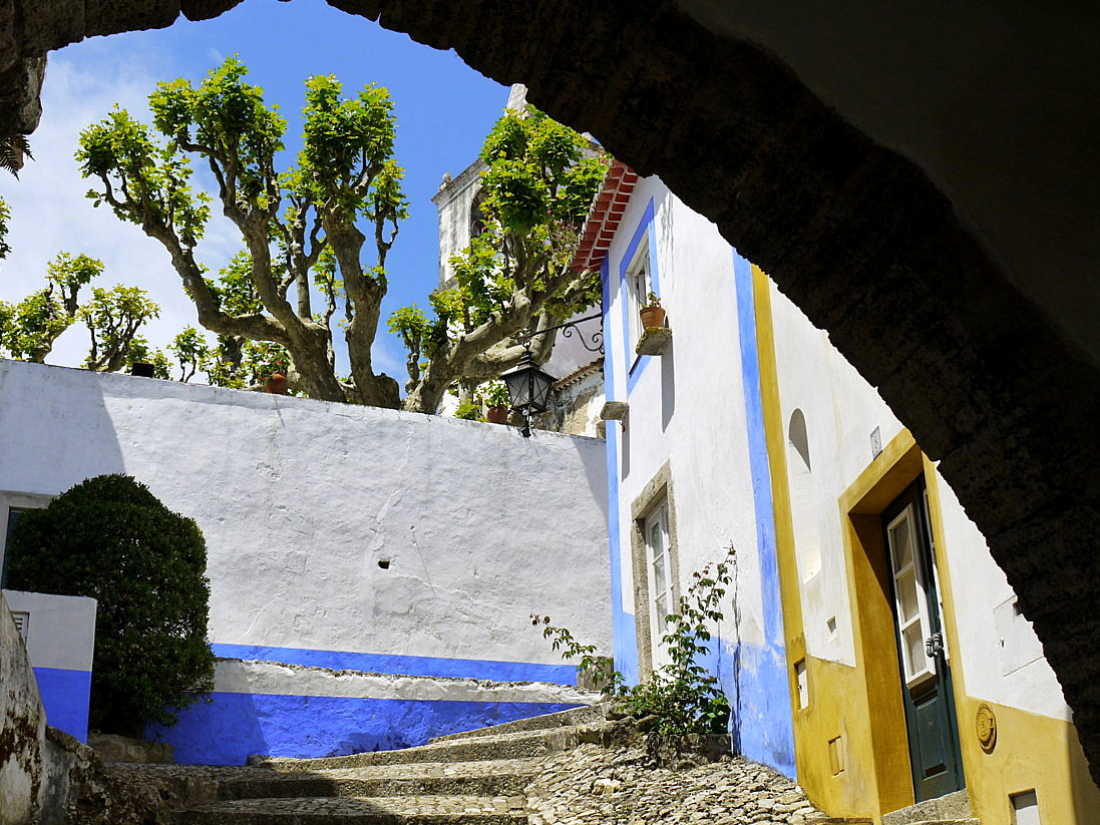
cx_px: 496
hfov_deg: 44.7
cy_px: 476
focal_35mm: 42
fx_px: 1335
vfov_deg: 34.3
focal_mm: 18
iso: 160
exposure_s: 1/200
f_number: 7.1
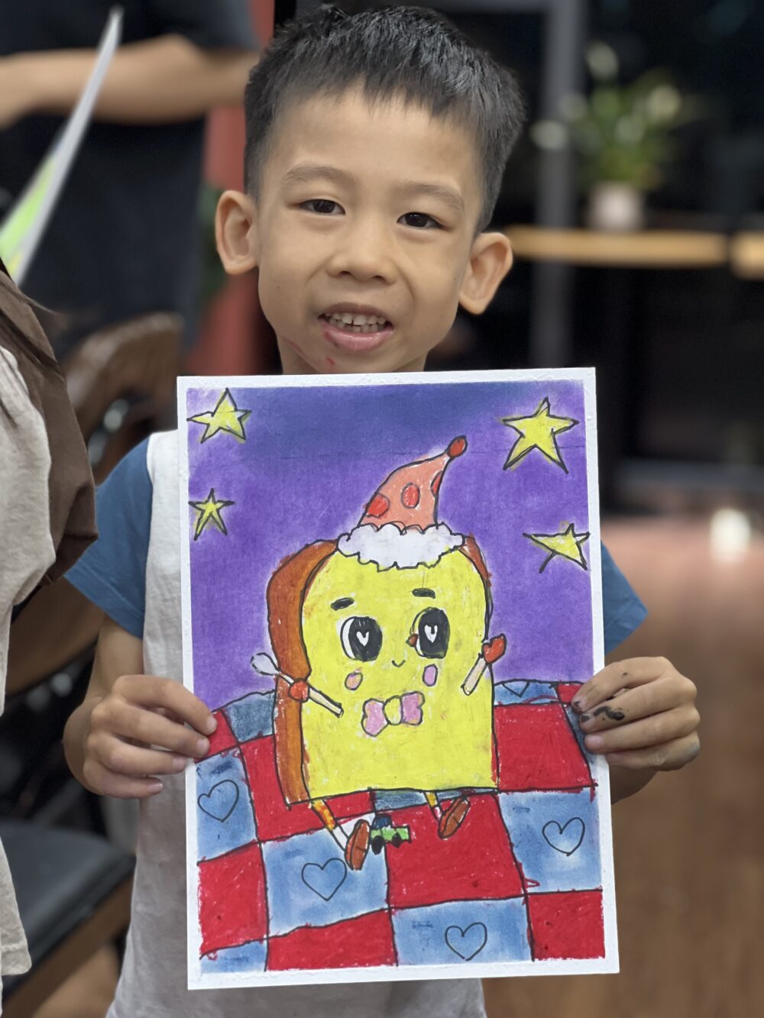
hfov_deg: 19.1
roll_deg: -2.3
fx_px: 2266
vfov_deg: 25.3
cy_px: 509
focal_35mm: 77
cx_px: 382
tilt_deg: -9.4
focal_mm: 9
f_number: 2.8
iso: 100
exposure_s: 1/33
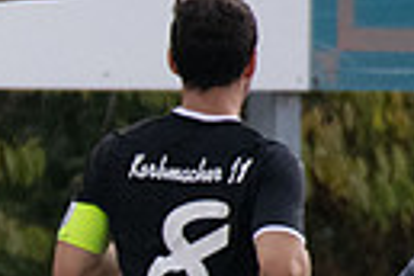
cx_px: -472
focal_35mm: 3686
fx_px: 42386
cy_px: 321
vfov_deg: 0.4
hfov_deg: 0.6
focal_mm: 460
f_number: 5.6
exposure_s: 1/1600
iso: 2500
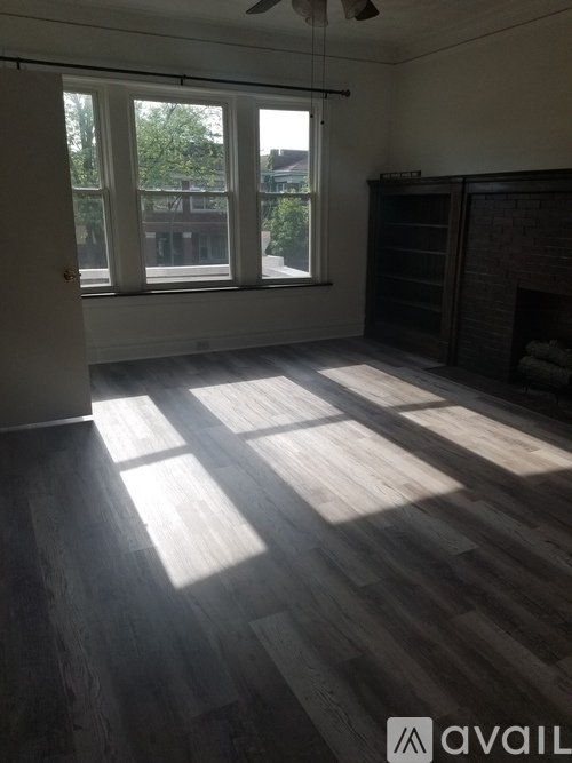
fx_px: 573
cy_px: 382
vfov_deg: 67.3
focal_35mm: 26
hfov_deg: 53.0
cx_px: 286
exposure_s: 1/946
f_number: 1.7
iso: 50
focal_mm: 4.3
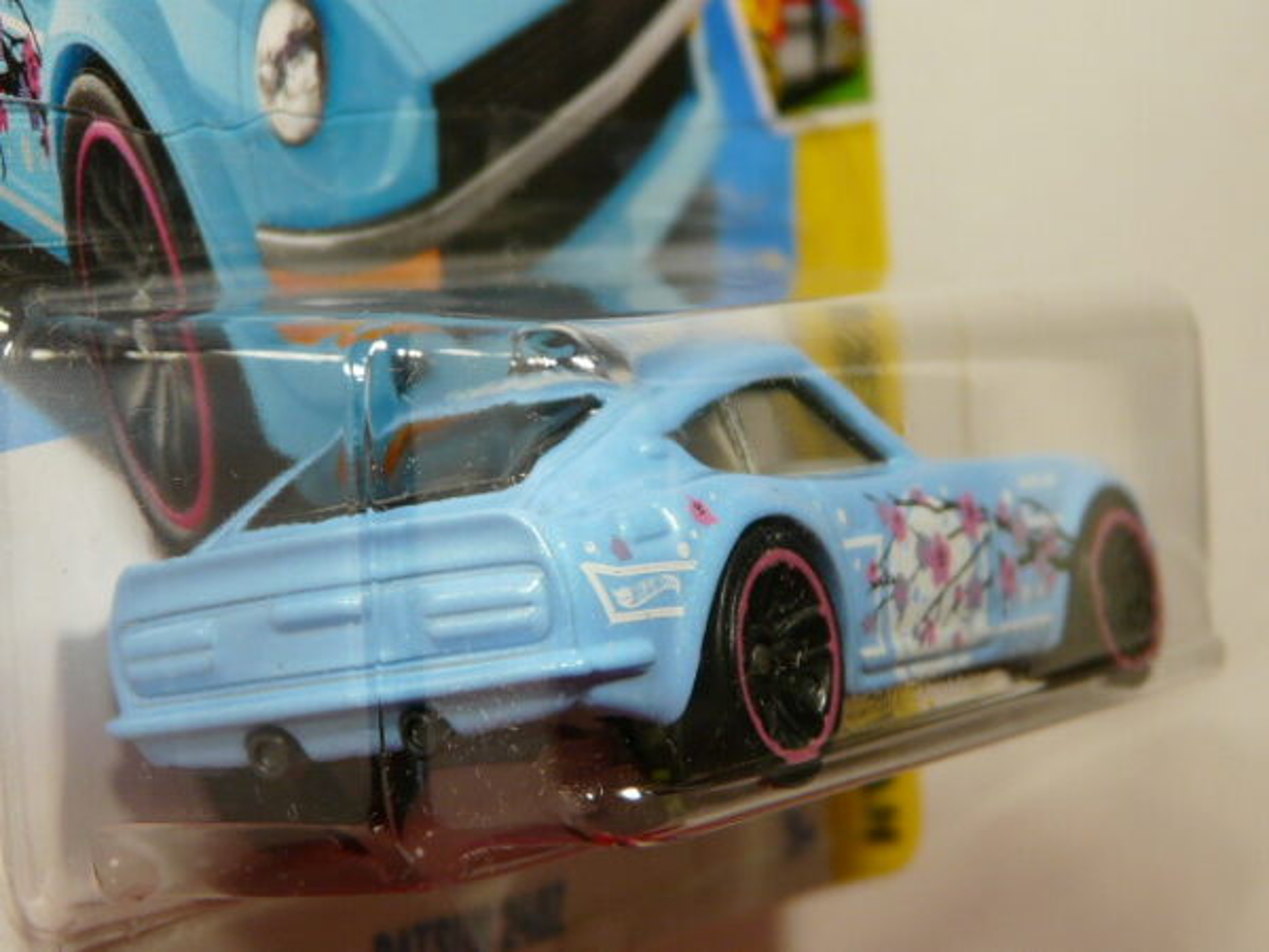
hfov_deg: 17.4
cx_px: 634
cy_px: 476
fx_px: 4143
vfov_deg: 13.1
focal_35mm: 113
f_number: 3.2
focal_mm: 11.7
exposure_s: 1/80
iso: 100
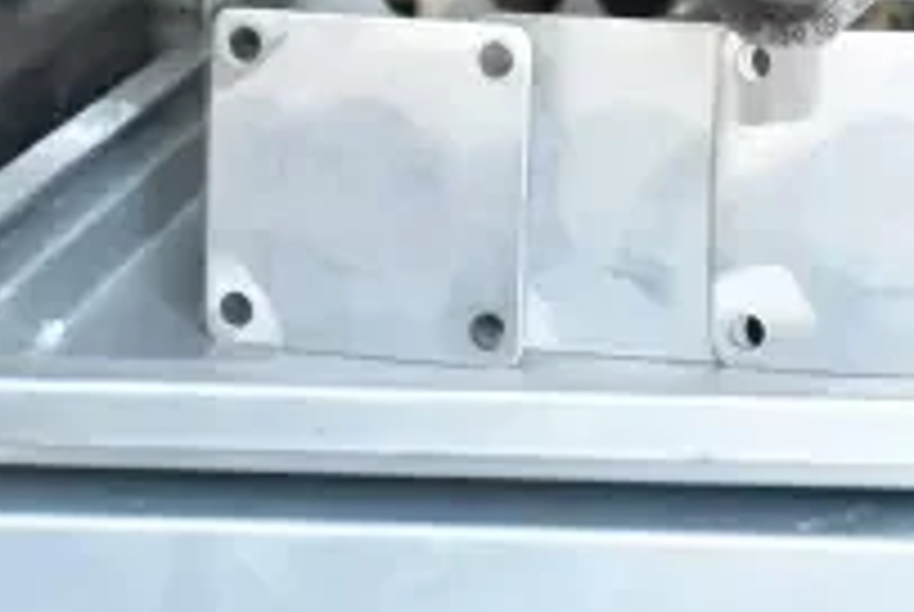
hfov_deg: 16.7
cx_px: 707
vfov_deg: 11.1
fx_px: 3089
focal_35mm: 122
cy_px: -97
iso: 1250
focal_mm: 27
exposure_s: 1/40
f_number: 4
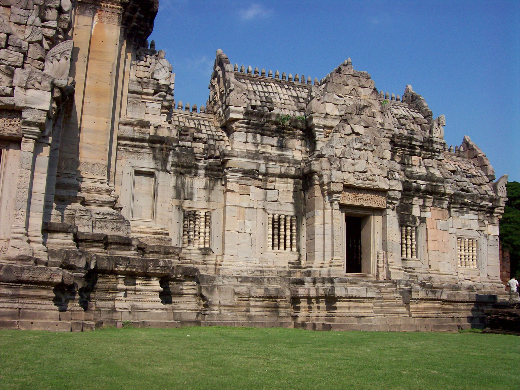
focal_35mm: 36
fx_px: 541
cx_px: 260
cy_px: 195
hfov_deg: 51.4
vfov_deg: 39.6
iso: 80
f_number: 4.8
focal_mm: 6
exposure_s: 1/1062
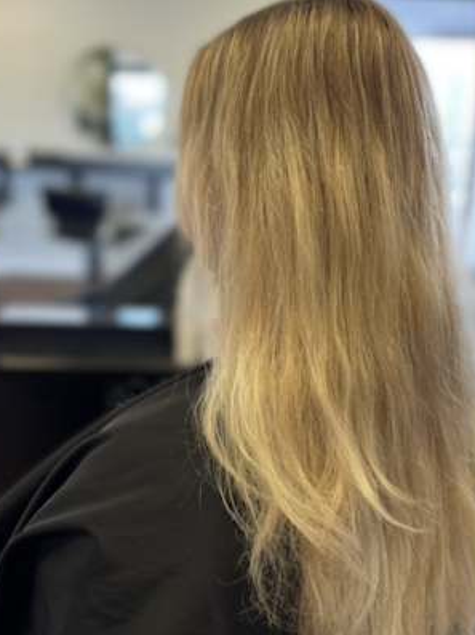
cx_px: 272
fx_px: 641
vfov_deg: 52.6
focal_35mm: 35
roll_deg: -2.7
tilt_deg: -15.9
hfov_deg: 40.5
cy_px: 349
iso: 50
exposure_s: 1/120
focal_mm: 5.1
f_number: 1.6
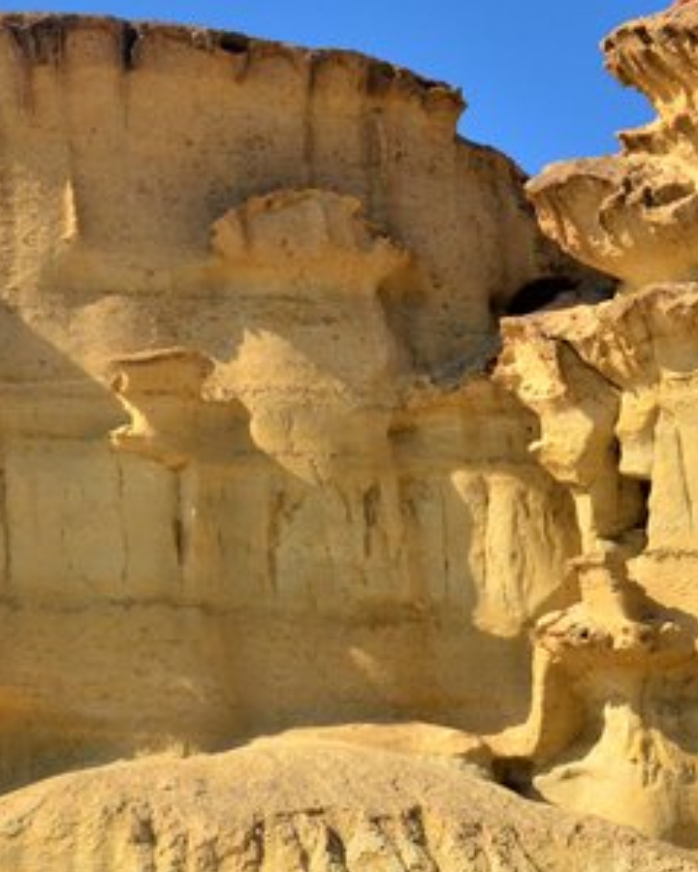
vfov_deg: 12.9
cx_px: 317
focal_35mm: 150
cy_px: 433
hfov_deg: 10.3
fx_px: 3873
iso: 640
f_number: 13
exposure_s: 1/800
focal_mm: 40
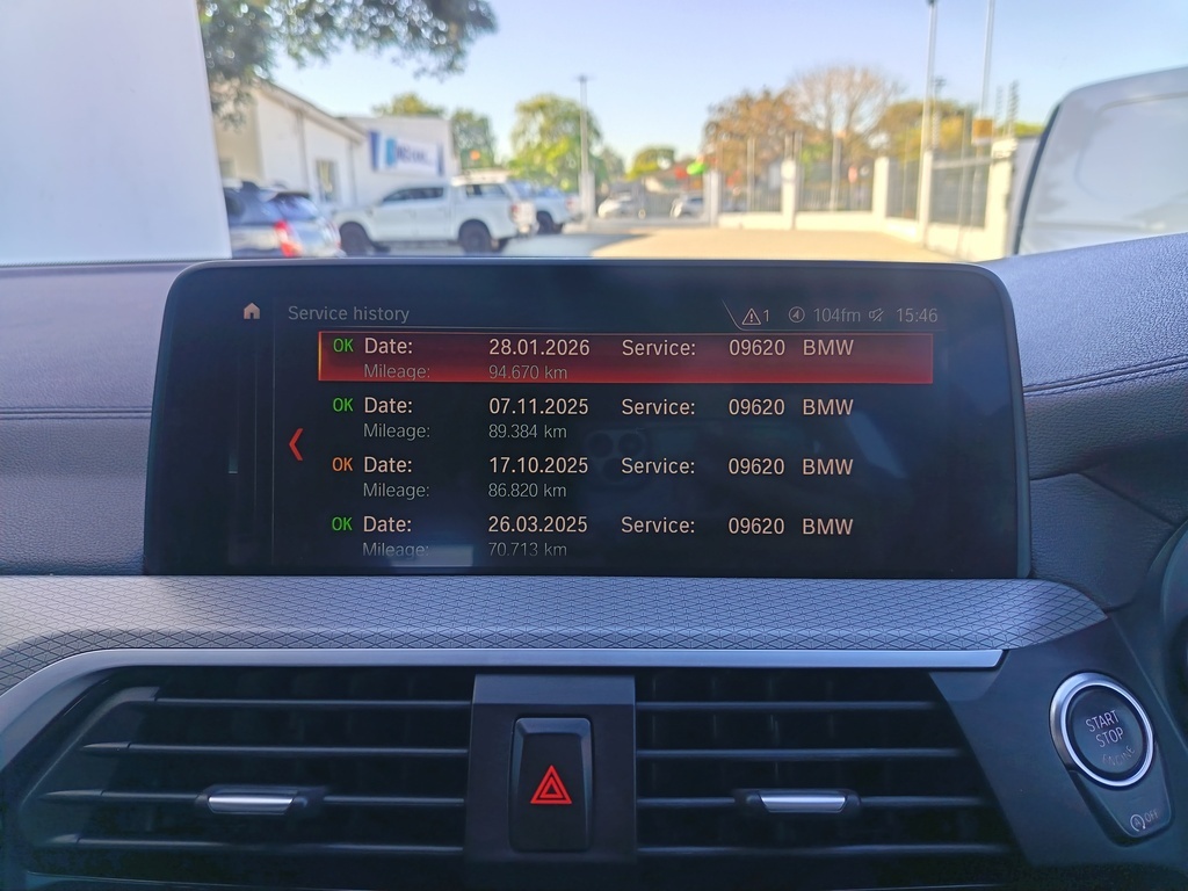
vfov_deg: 56.8
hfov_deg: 71.6
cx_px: 594
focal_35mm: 24
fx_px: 824
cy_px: 446
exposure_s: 1/120
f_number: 1.75
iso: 286
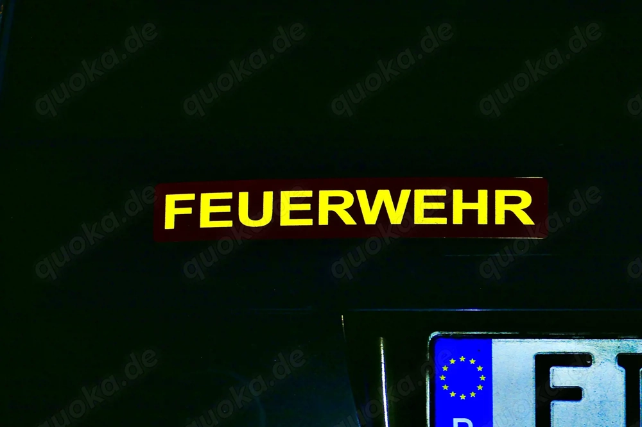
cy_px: 214
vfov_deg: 3.9
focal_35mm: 356
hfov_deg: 5.8
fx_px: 6346
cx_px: 321
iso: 200
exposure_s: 1/20
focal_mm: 130
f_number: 4
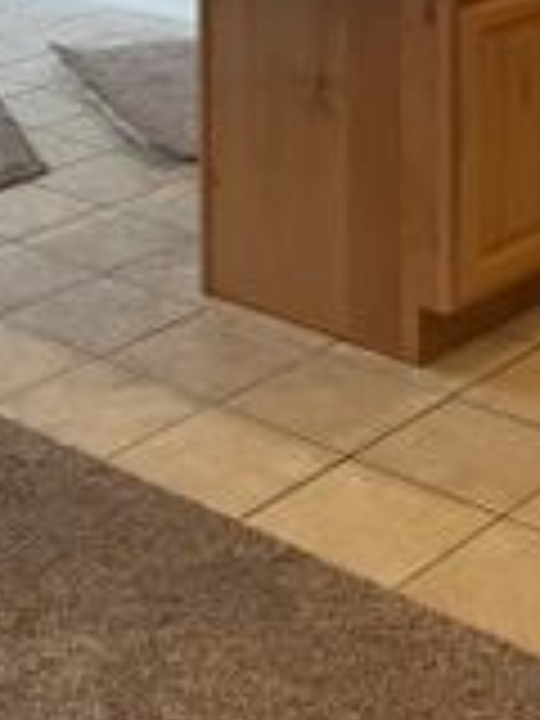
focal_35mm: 84
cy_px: -234
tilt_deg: -3.0
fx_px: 1747
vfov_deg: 21.0
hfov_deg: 17.5
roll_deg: +0.1
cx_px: 202
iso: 80
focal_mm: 3.99
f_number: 1.8
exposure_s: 1/60
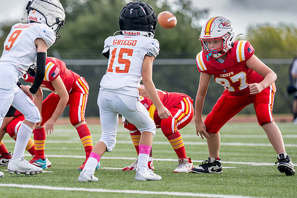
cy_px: 105
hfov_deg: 5.9
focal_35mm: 348
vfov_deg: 4.0
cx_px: 42
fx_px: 2868
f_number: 2.8
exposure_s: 1/2500
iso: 320
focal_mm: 200
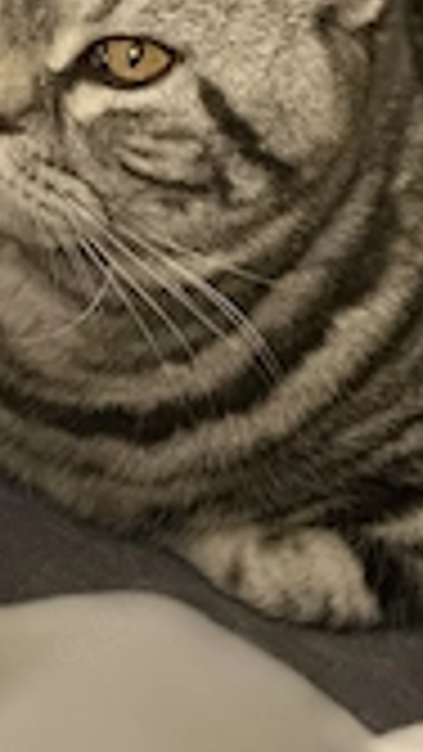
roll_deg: -13.2
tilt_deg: -16.6
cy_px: -54
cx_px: 342
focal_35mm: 201
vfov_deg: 10.6
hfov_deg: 6.0
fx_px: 4006
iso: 1250
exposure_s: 1/14
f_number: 2.8
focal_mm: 9
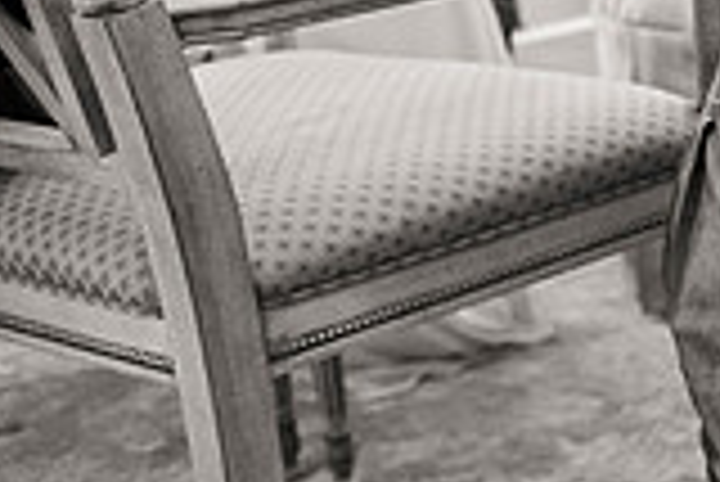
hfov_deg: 19.4
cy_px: 151
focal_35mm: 87
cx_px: 1170
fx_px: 1742
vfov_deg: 15.7
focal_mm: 24
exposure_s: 1/50
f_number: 2.8
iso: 1000
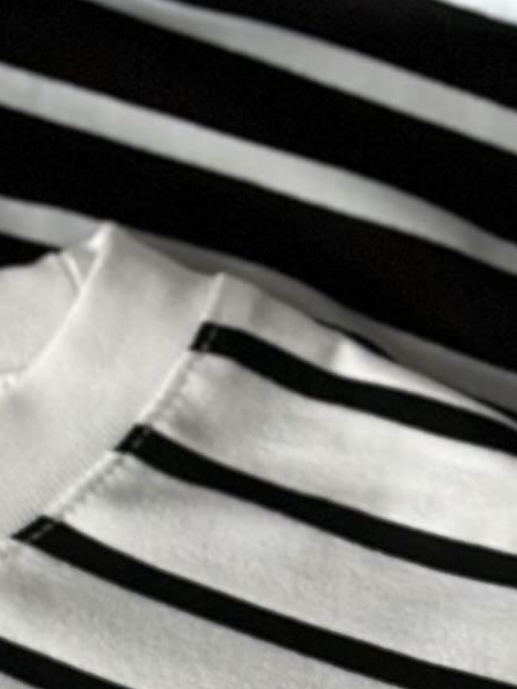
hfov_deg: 4.6
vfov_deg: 6.1
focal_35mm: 322
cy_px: 1152
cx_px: 216
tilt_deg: -72.8
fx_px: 6410
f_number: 1.78
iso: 80
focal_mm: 6.86
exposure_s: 1/182
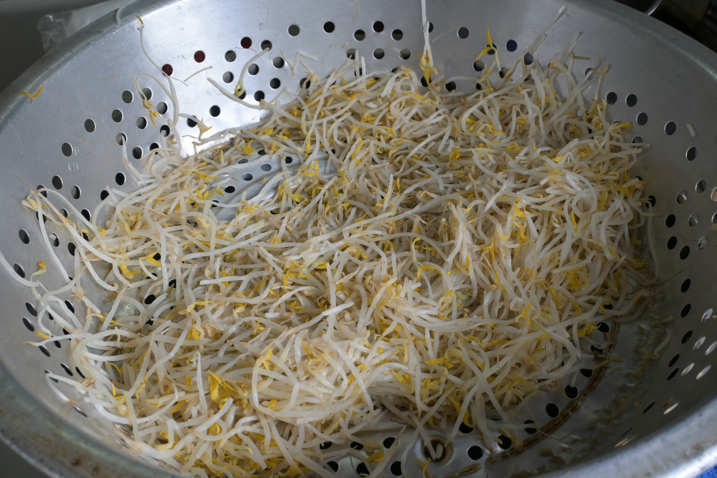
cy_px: 239
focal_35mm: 36
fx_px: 717
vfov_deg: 36.9
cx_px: 358
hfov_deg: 53.1
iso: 1600
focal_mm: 24
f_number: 6.3
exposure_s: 1/160
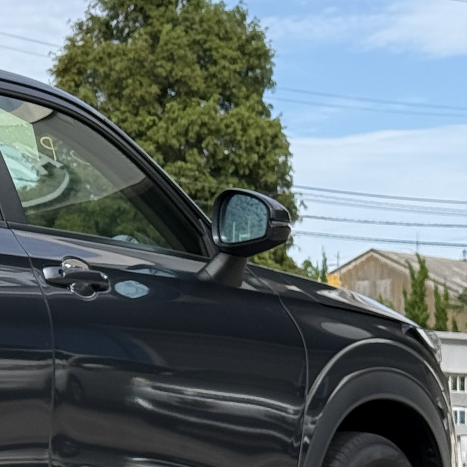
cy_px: 336
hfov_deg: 10.4
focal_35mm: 160
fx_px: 2442
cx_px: -308
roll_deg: -0.6
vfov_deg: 10.9
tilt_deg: +3.5
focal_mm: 6.76
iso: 64
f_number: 1.78
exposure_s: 1/2762
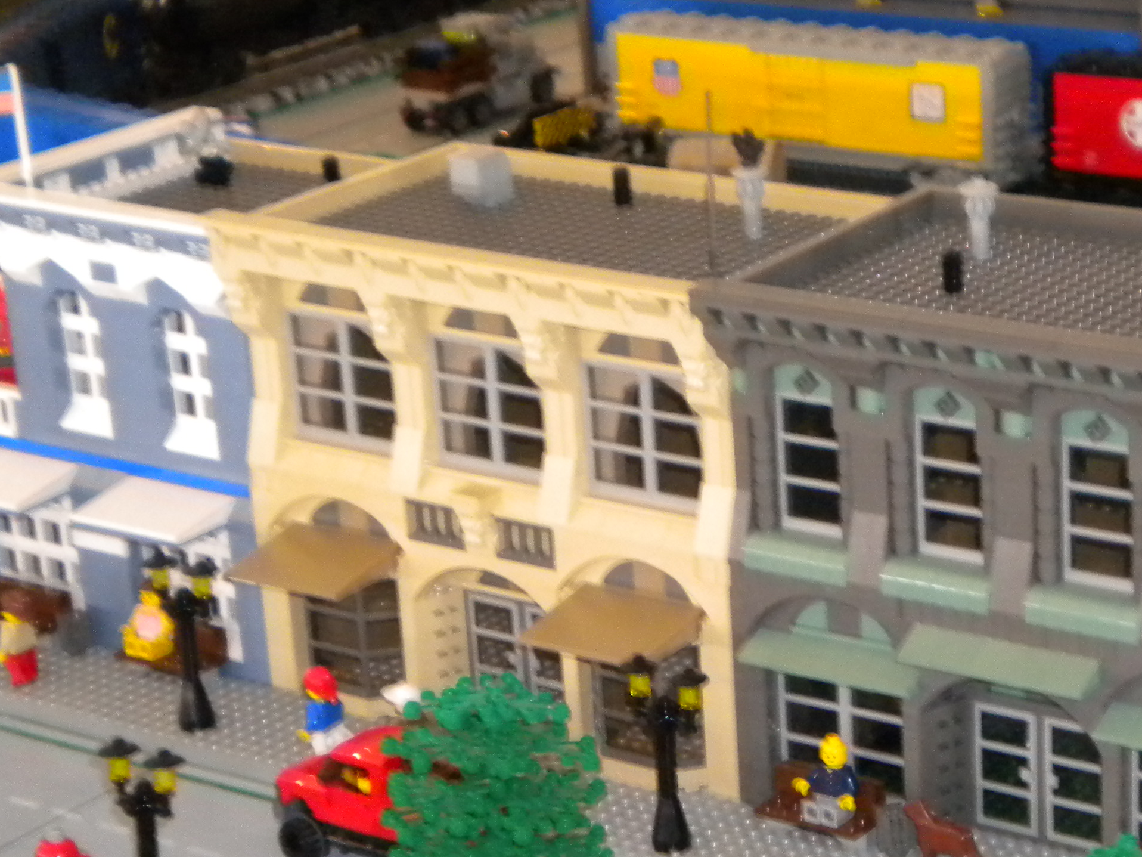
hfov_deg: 19.8
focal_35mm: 99
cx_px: 721
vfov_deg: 14.9
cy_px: 624
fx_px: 3266
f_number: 3.9
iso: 400
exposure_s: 1/30
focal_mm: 9.3
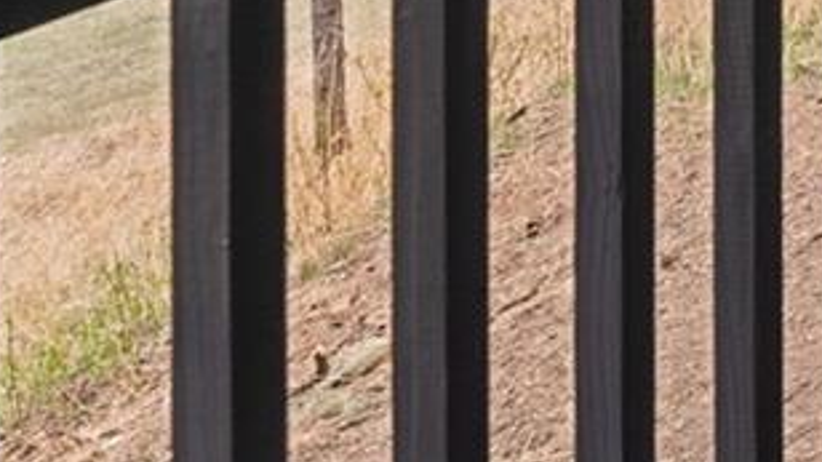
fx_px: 1896
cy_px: -642
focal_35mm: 87
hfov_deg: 15.3
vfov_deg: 11.5
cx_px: 1924
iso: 200
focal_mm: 16
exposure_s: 1/100
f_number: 8
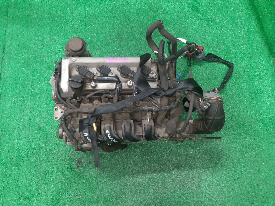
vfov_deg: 53.1
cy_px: 103
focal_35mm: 26
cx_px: 138
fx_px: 207
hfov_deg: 67.3
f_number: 1.7
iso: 181
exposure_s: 1/50
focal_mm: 3.93
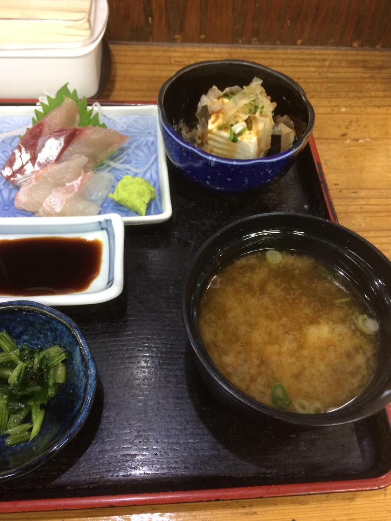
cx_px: 196
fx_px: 437
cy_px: 260
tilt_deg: -58.4
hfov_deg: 48.2
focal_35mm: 29
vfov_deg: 61.7
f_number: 2.2
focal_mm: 4.15
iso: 160
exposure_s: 1/30
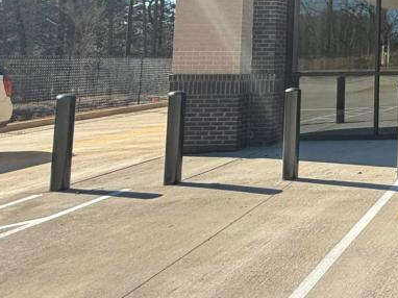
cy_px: 8
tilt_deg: +6.0
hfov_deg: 30.7
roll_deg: -0.1
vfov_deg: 30.8
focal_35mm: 44
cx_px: 550
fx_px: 506
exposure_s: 1/540
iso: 64
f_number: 2.2
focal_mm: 2.22
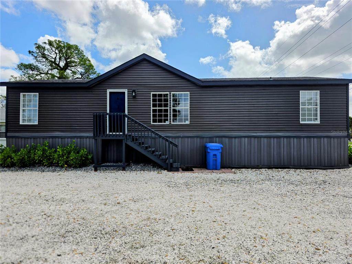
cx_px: 176
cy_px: 132
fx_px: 234
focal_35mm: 23
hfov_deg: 73.9
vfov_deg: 58.9
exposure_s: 1/7944
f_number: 1.7
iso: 64
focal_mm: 6.3
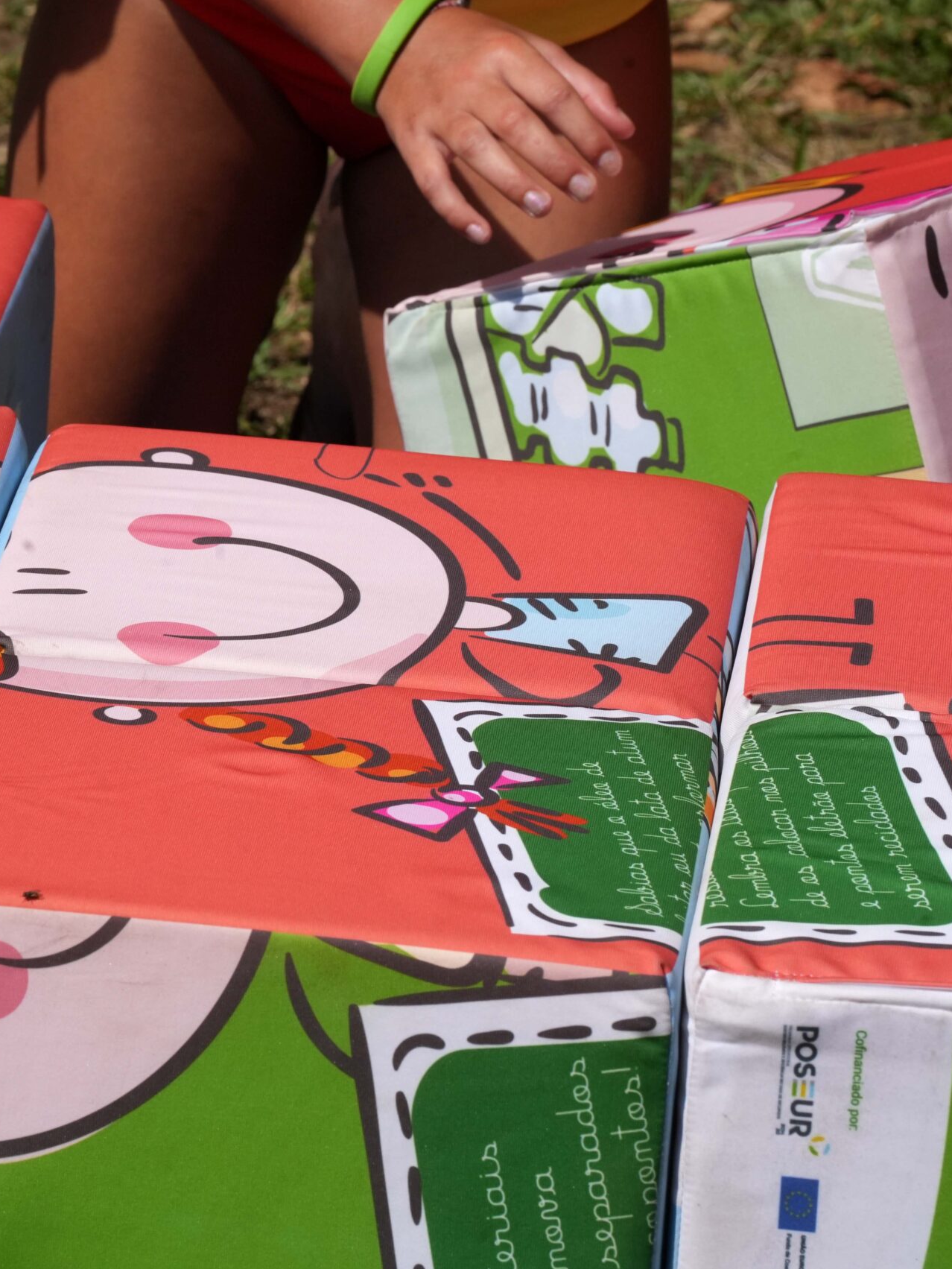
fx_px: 10593
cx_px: 73
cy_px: 634
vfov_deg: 6.9
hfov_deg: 5.1
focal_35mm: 289
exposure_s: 1/2000
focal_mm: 200
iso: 1600
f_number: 16
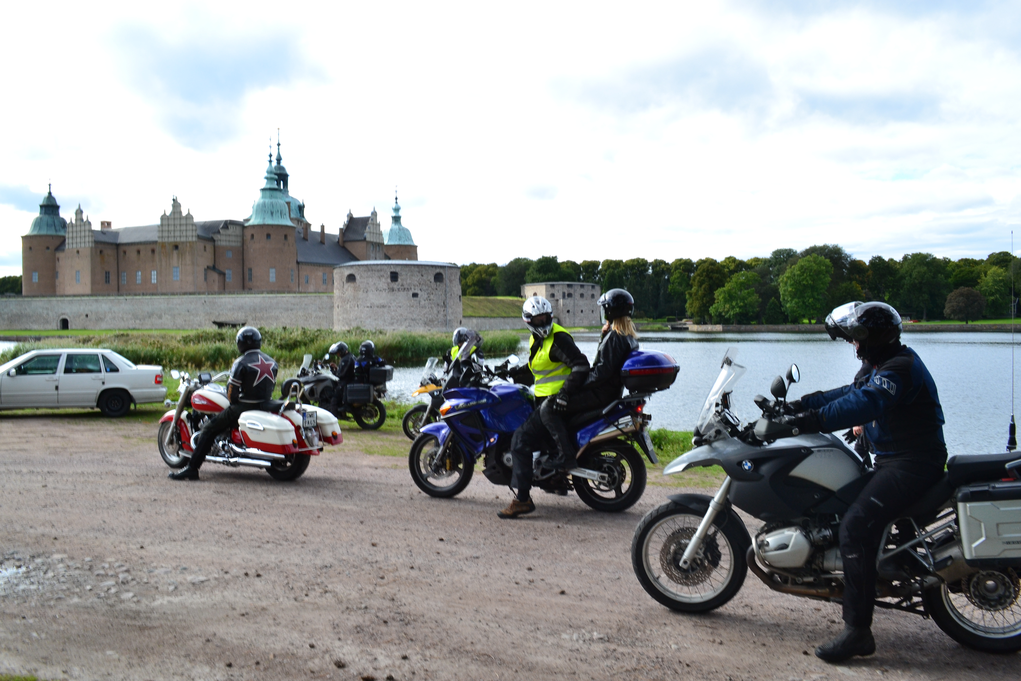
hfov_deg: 67.4
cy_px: 340
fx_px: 766
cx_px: 510
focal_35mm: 27
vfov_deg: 47.9
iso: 400
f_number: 10
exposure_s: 1/200
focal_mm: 18
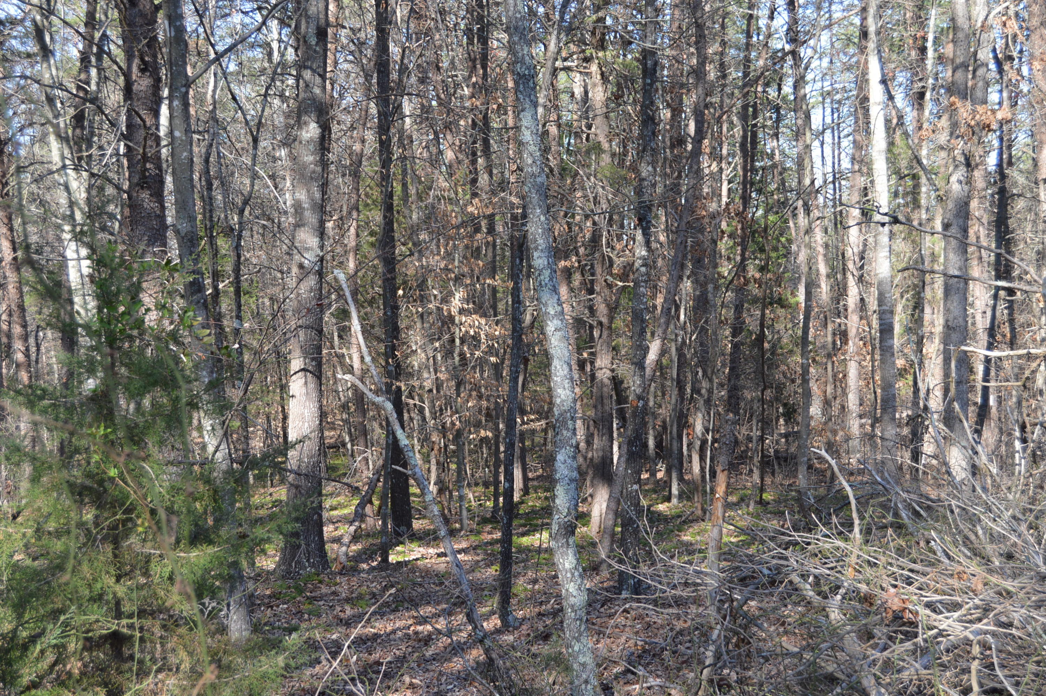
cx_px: 523
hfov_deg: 41.1
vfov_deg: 28.0
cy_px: 348
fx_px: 1393
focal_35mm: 48
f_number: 5.6
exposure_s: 1/125
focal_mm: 32
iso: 160
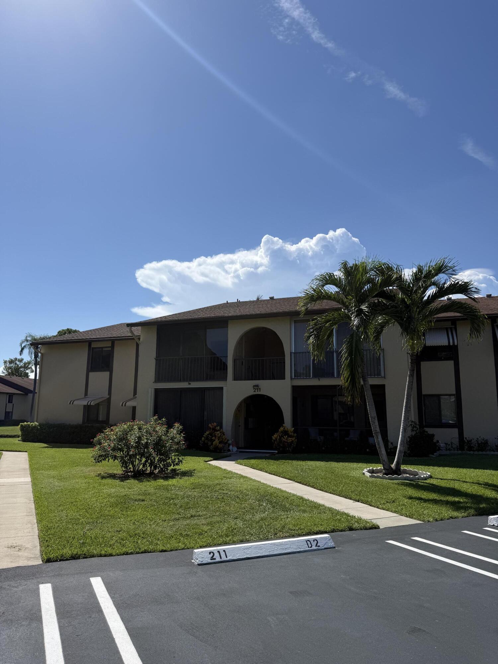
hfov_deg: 56.8
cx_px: 249
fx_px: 460
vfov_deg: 71.6
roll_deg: -0.5
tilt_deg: +10.8
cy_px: 332
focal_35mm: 24
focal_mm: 6.76
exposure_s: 1/8130
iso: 80
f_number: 1.78
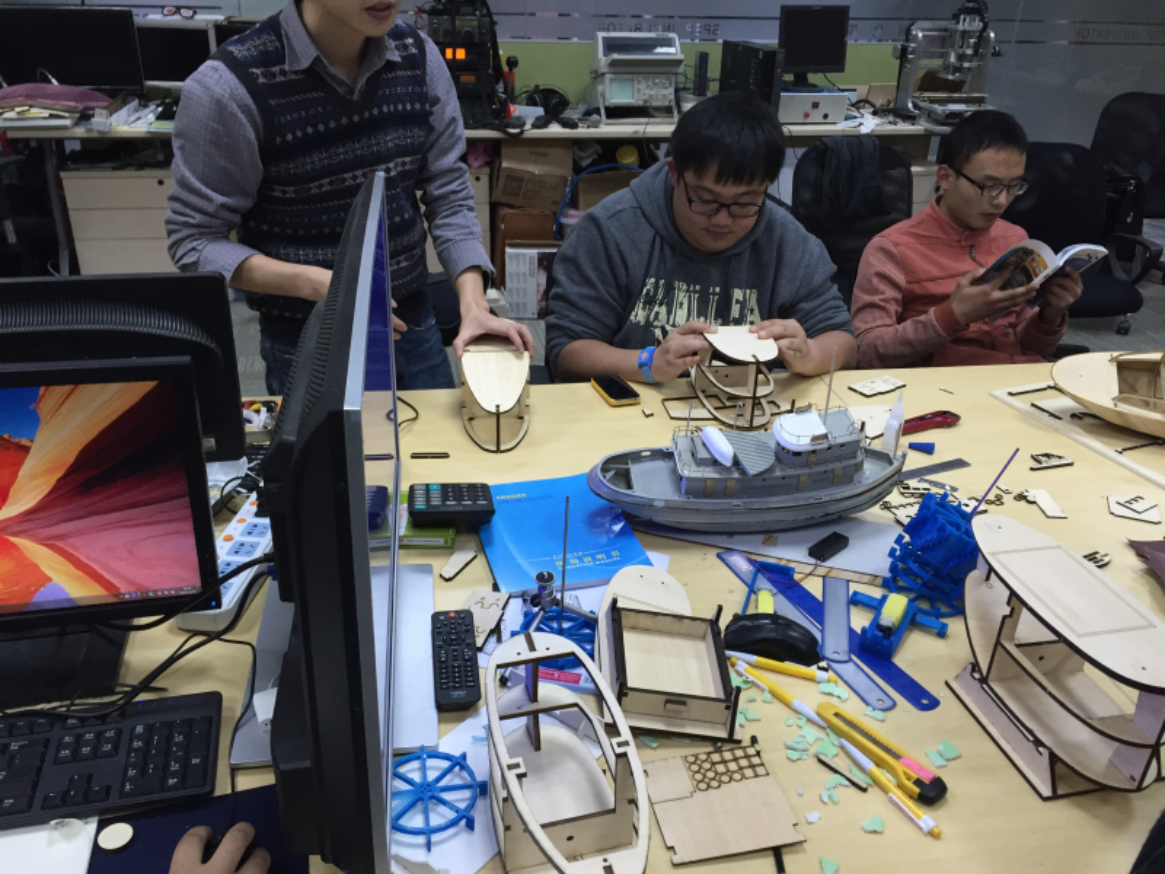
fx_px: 976
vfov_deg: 48.2
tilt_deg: -26.5
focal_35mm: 29
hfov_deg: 61.7
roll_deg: -1.0
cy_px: 437
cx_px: 582
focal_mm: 4.15
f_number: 2.2
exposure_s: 1/33
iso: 50
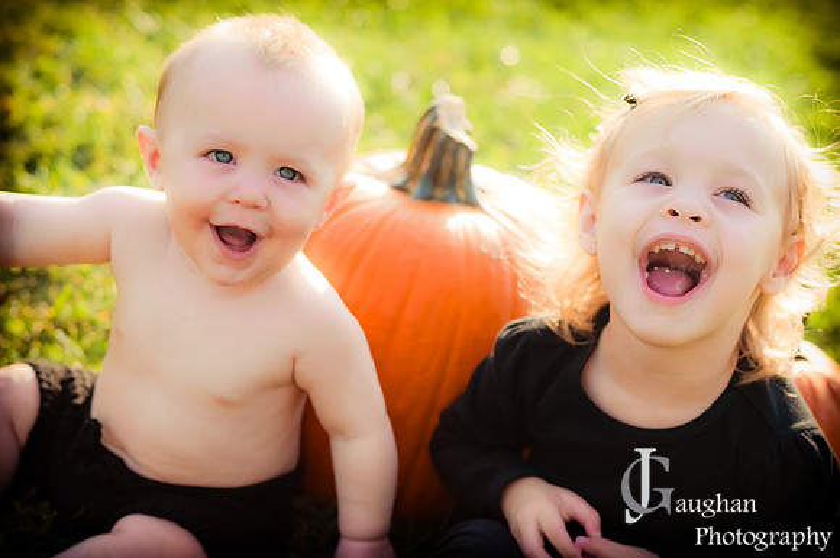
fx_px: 1748
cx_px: 420
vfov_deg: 18.1
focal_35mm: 75
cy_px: 279
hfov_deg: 27.0
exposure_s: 1/2500
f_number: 2.8
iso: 640
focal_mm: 50
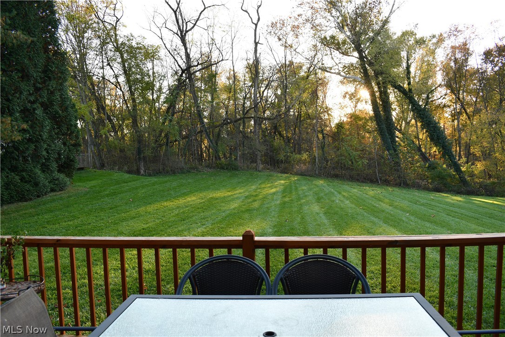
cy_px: 168
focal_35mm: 27
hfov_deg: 67.4
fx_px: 379
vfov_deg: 47.9
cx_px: 252
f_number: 5.6
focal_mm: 18
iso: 320
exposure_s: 1/125
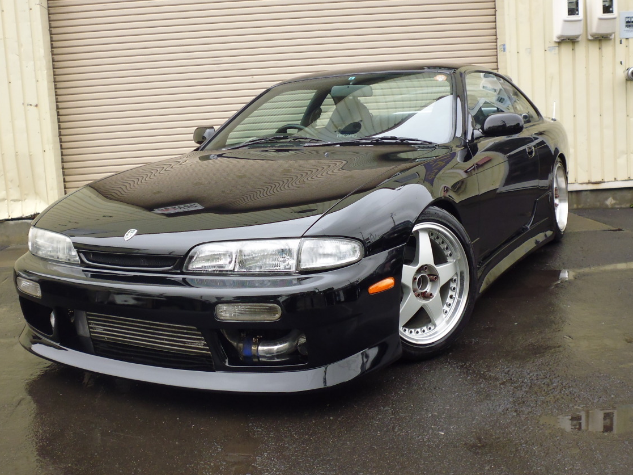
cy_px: 249
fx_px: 859
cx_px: 284
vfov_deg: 30.9
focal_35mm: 47
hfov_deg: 40.4
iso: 160
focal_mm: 7.2
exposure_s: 1/80
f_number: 3.6
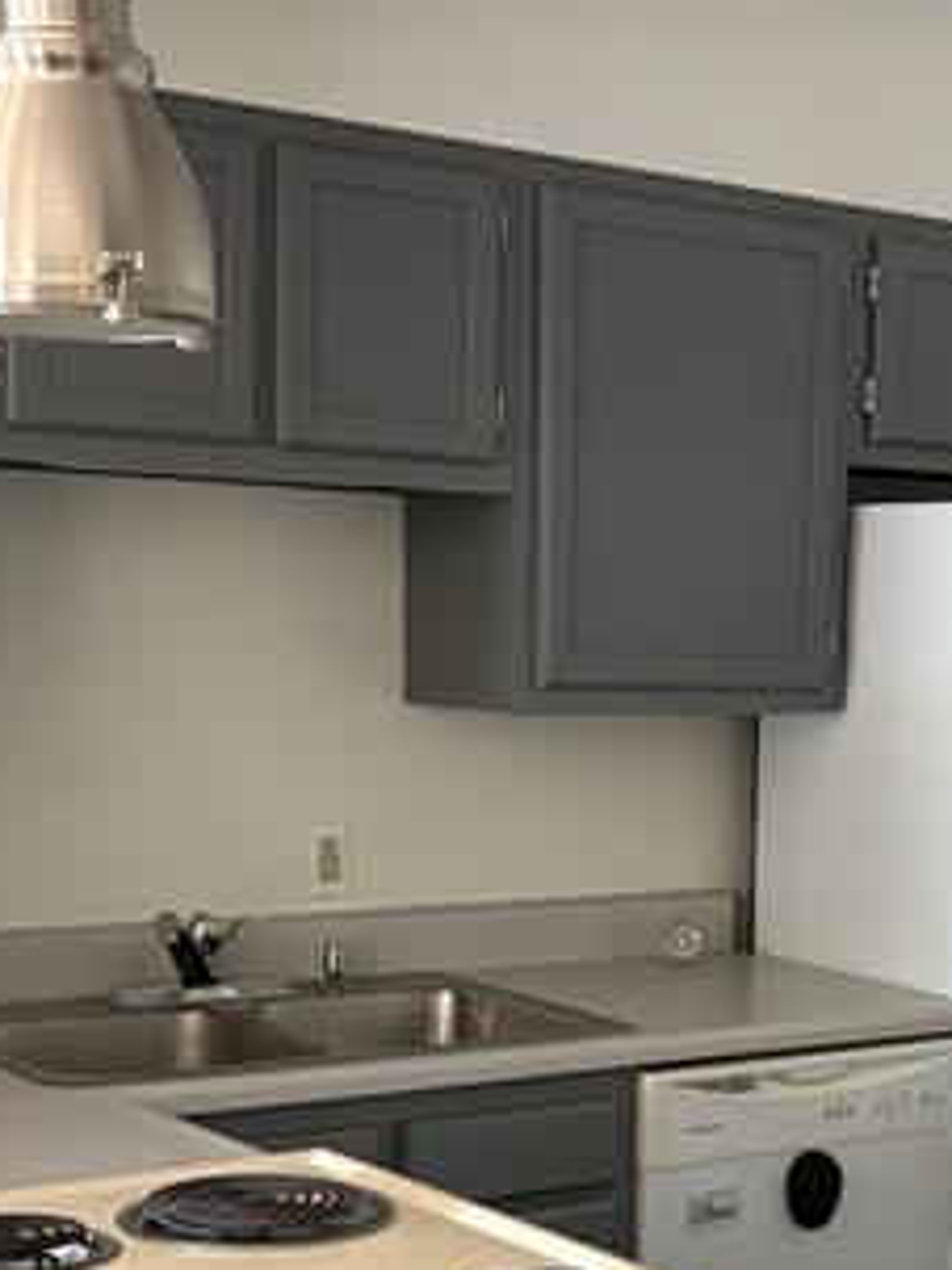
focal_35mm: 66
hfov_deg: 21.8
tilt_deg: -7.9
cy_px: 989
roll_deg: -1.4
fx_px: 2422
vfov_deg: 28.8
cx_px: 847
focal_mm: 5.96
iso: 250
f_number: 1.6
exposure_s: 1/60
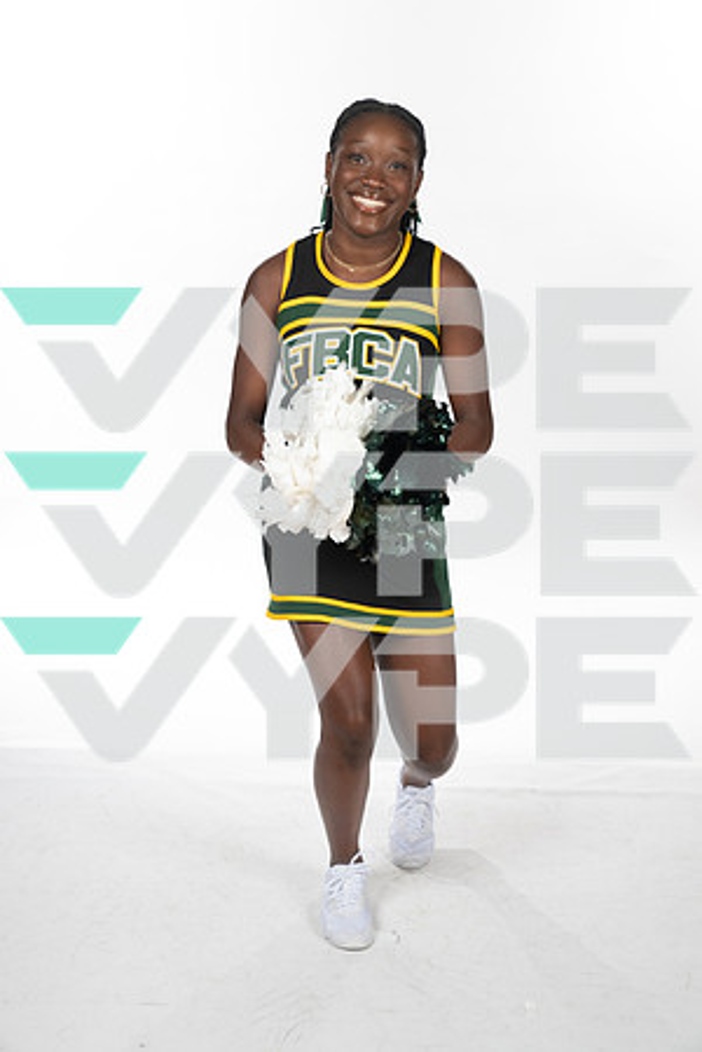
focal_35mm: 55
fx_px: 1609
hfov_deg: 24.6
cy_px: 526
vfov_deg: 36.2
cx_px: 351
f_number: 8
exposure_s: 1/400
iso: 640
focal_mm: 55
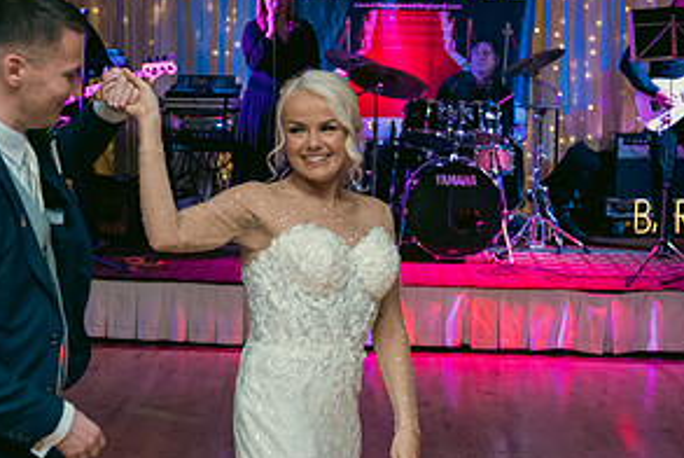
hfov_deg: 28.7
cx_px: 257
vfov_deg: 19.5
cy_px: 286
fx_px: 1331
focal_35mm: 70
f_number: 3.5
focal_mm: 35
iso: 800
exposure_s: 1/160
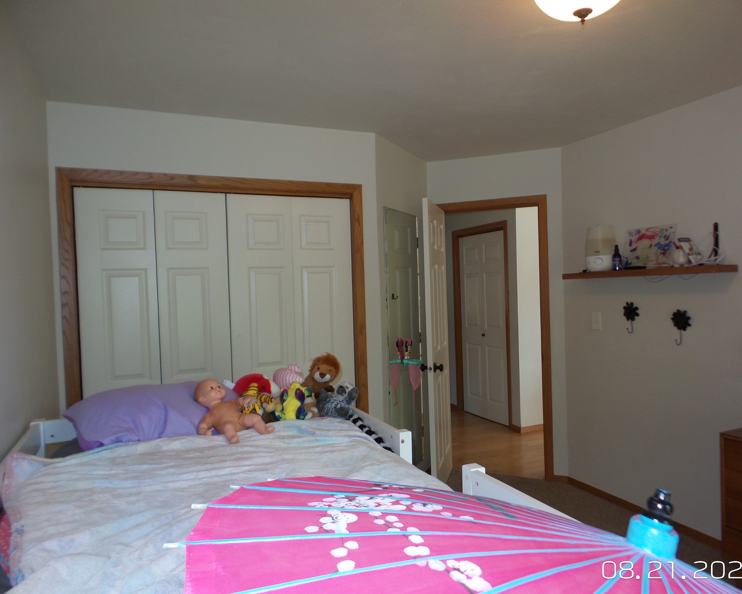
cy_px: 297
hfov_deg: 70.3
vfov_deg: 58.8
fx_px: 527
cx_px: 386
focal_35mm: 24
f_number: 2.8
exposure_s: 1/30
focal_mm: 4.1
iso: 100
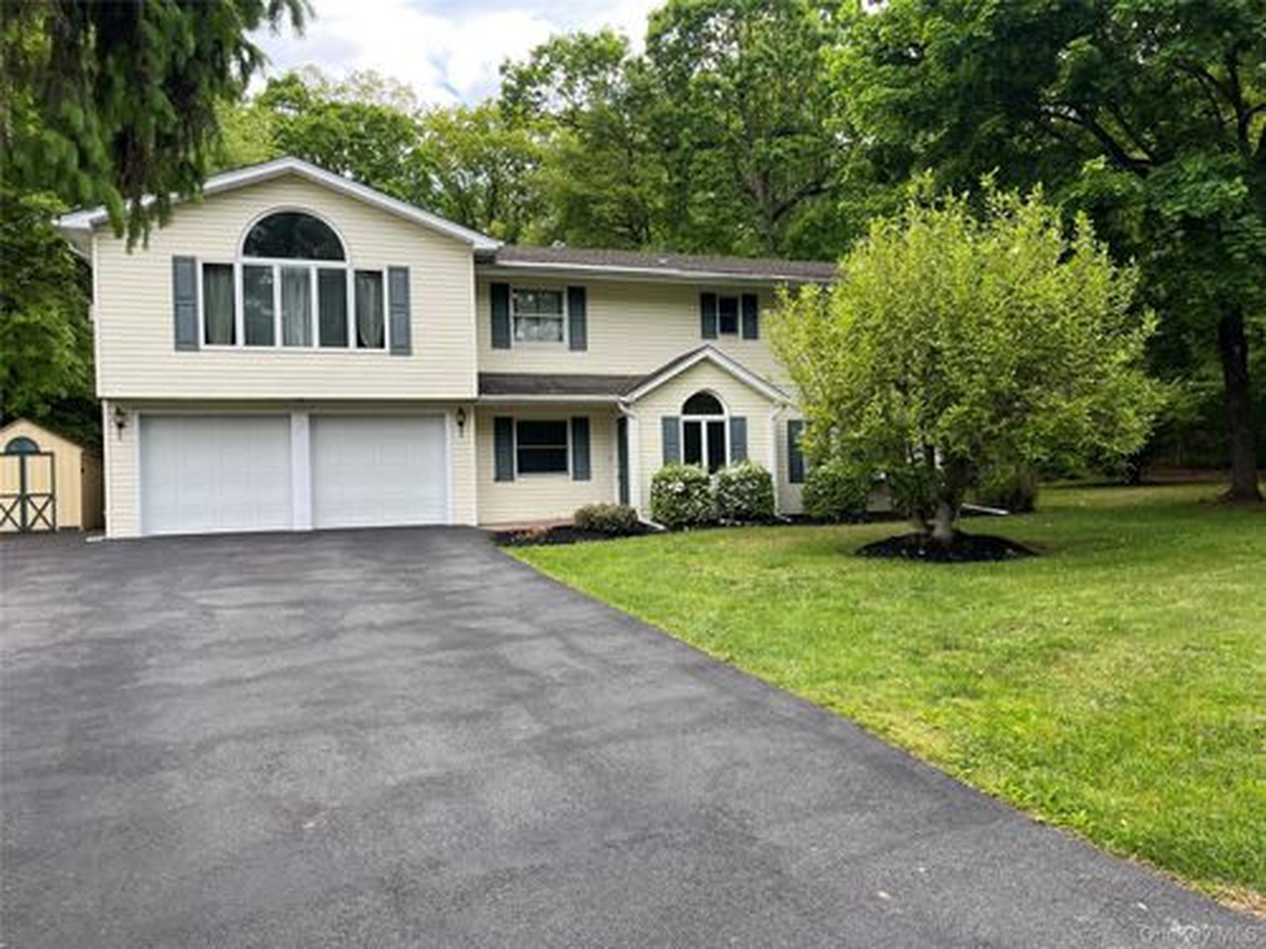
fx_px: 951
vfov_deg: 53.1
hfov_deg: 67.3
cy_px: 474
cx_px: 633
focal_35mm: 26
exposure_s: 1/412
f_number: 1.6
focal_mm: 5.1
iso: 50
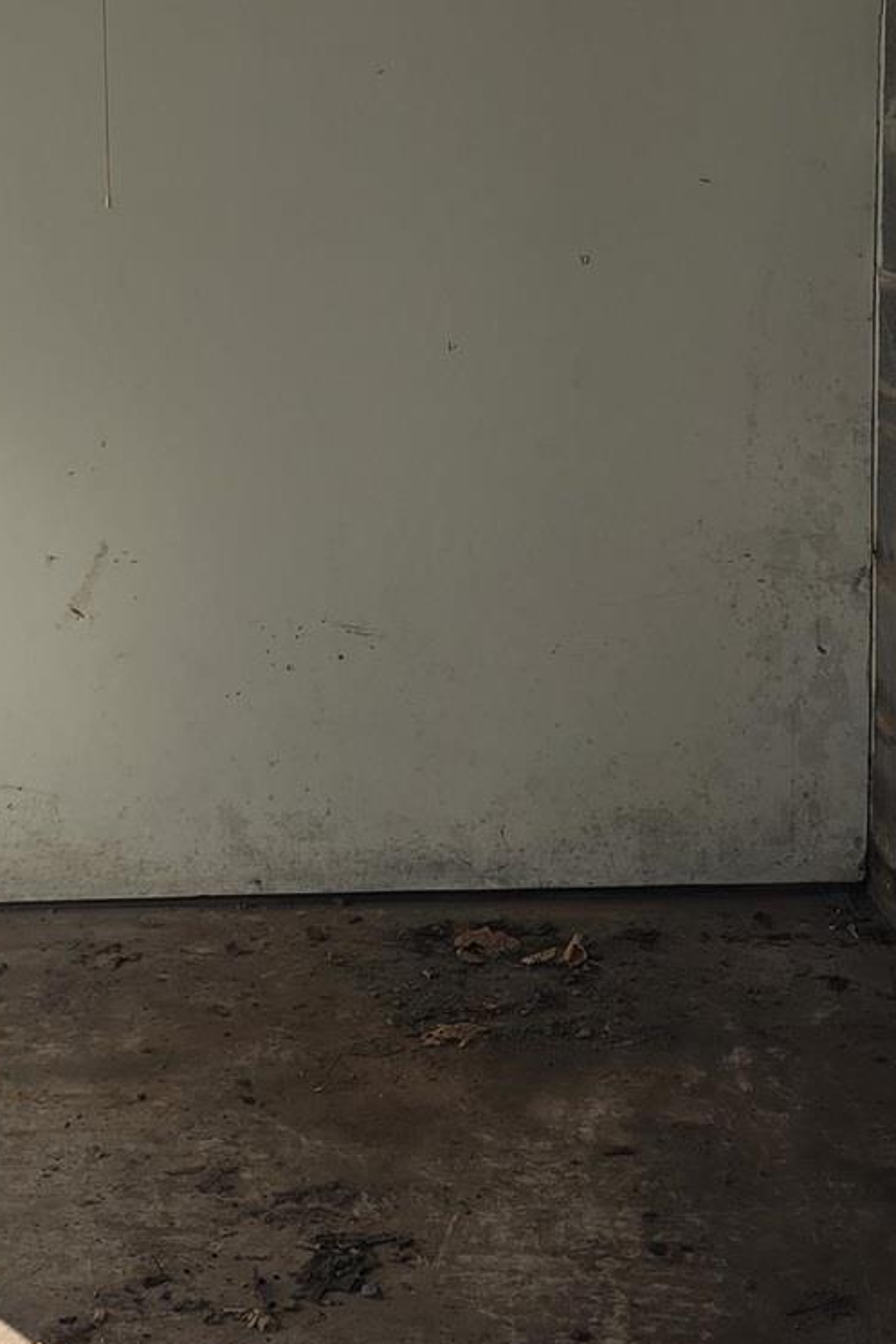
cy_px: 361
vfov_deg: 27.0
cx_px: 296
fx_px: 2761
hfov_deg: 18.4
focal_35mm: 74
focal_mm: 6.3
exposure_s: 1/730
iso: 12
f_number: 1.7
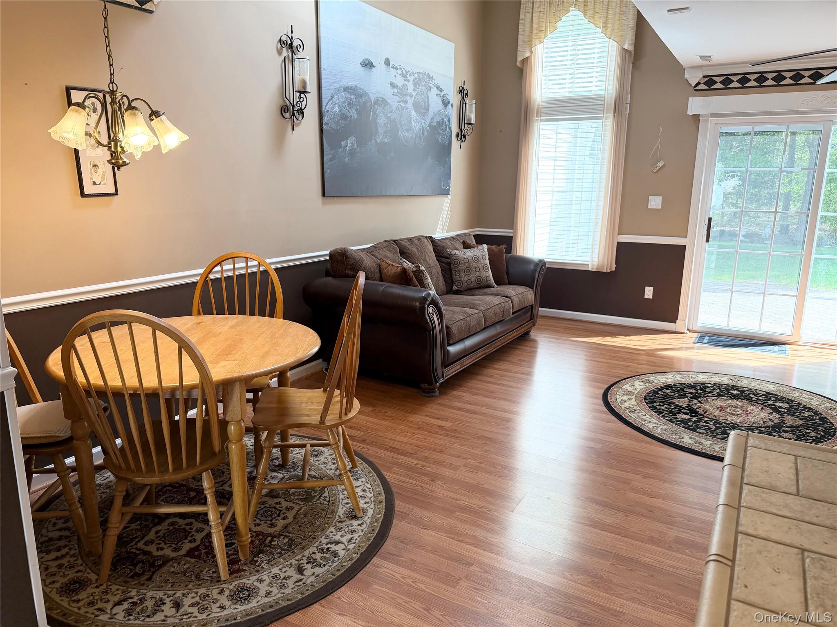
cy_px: 314
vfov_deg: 56.8
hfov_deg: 71.6
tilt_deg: -12.8
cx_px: 418
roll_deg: -0.6
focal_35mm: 24
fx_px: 580
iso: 160
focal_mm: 6.76
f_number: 1.78
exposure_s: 1/211
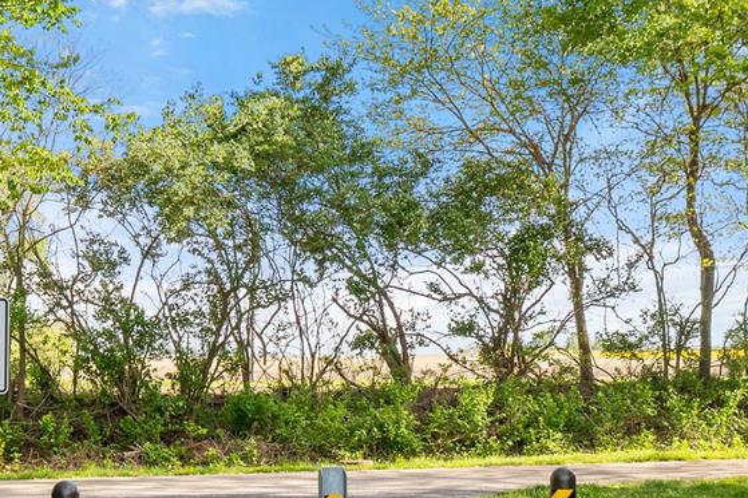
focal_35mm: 66
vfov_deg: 20.3
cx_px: 331
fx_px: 1370
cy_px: 422
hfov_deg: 30.5
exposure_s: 1/125
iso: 400
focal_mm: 18
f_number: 8
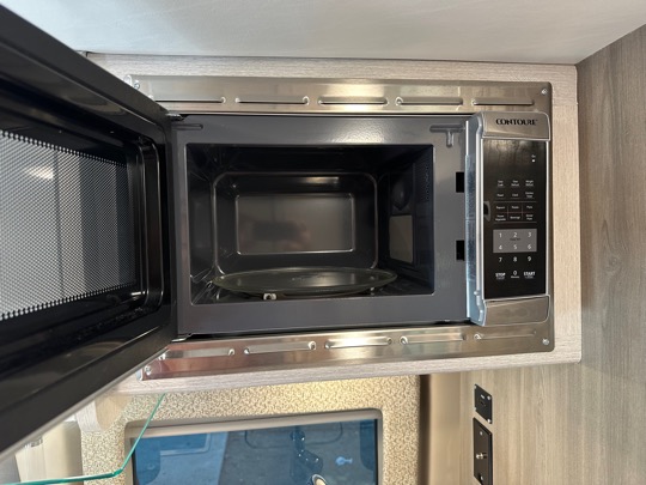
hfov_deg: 71.6
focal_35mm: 24
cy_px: 242
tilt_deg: -4.5
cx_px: 323
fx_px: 448
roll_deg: -1.0
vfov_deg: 56.8
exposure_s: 1/67
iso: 250
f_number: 1.78
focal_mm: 6.86
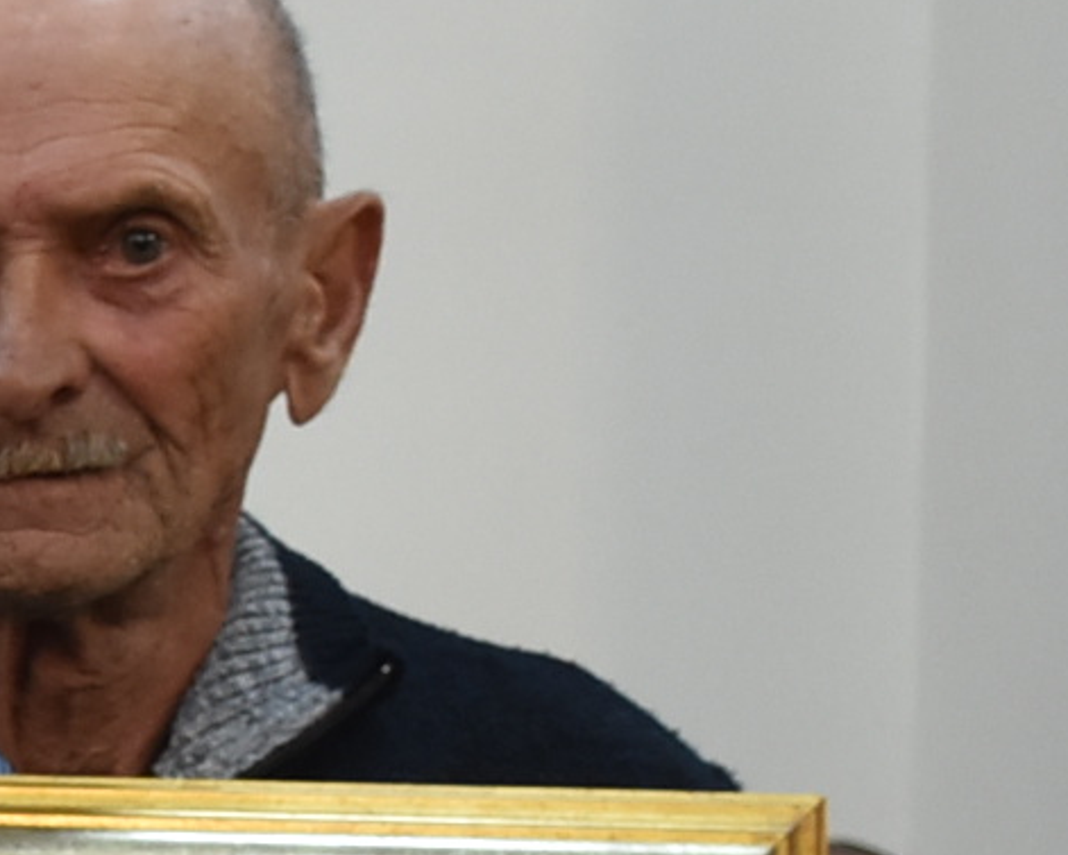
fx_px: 5659
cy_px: 1202
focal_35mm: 179
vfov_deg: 8.5
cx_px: -1184
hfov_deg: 9.9
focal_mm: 20
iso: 800
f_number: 4.5
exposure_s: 1/80
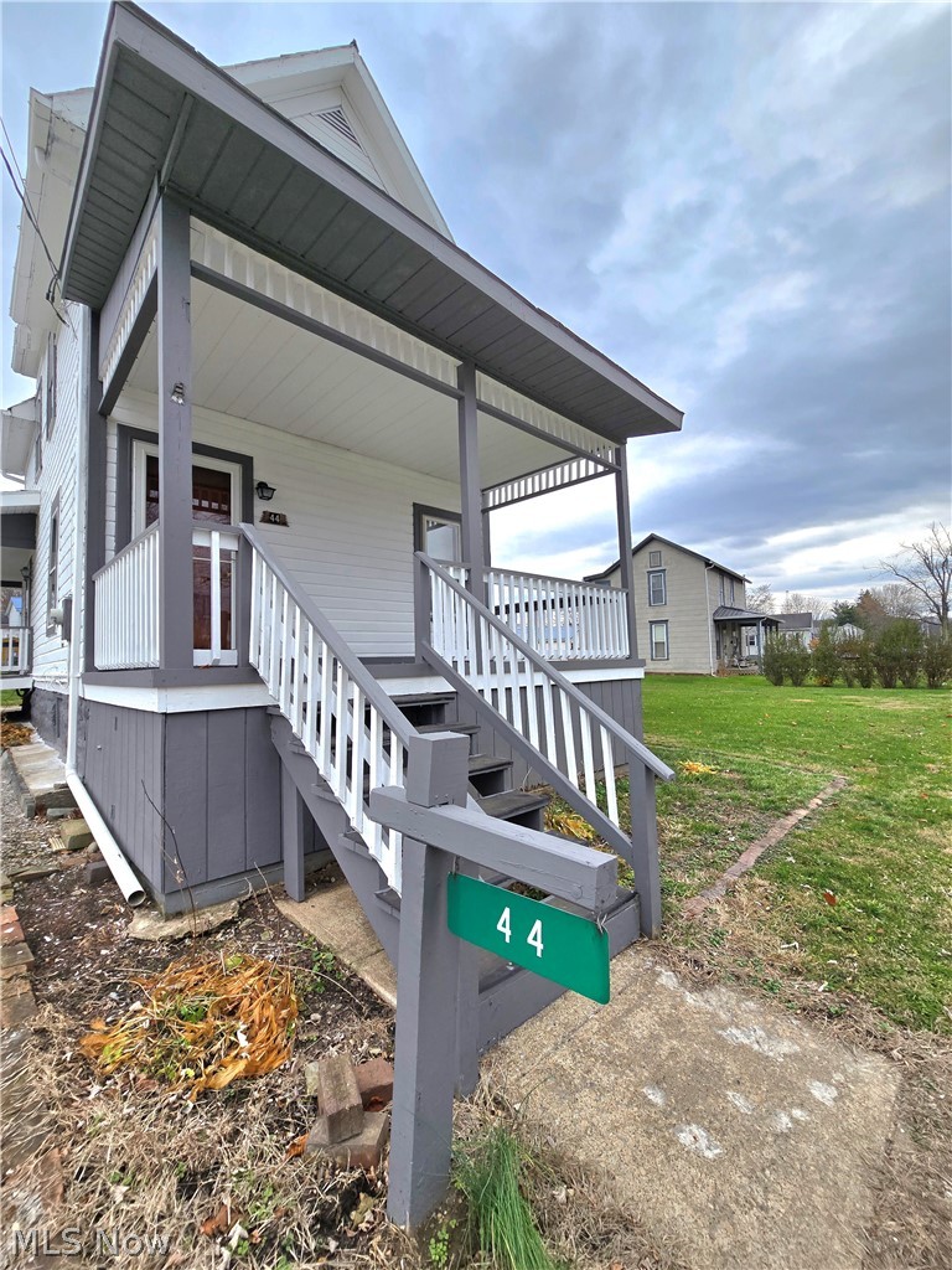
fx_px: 477
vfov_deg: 106.2
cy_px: 635
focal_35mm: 13
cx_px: 476
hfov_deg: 89.9
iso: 50
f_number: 2.2
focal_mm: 2.2
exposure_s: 1/1111
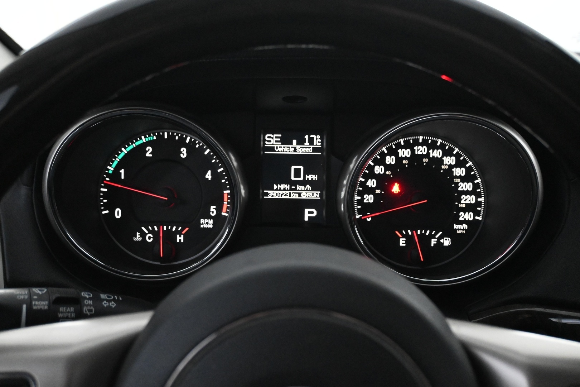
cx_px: 290
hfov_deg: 51.3
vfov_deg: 35.5
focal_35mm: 38
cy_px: 194
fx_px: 604
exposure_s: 1/60
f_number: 4.2
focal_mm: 25
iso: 6400
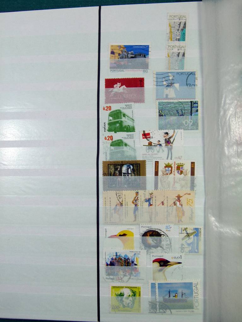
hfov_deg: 39.7
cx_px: 121
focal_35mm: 36
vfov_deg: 51.4
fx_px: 336
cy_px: 161
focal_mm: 6.5
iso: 100
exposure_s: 1/200
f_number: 4
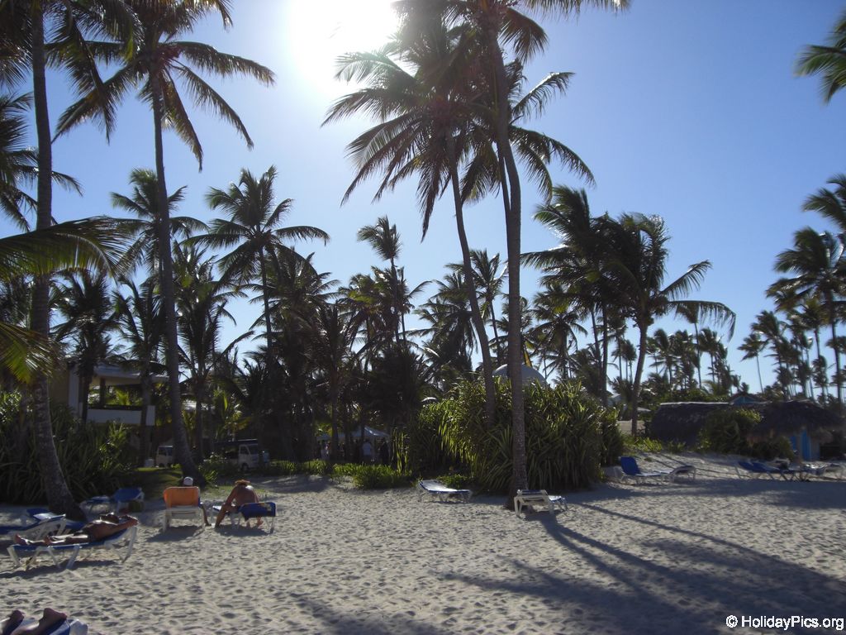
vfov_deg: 37.7
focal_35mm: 38
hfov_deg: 49.0
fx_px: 929
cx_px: 423
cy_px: 318
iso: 64
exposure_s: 1/250
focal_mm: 6.2
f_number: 8
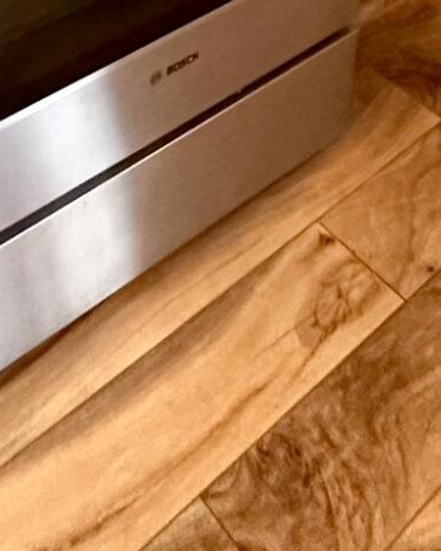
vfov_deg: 19.5
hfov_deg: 24.2
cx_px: -66
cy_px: -532
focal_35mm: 58
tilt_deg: -7.8
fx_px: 946
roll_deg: -1.7
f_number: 2.2
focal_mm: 2.22
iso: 500
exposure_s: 1/60
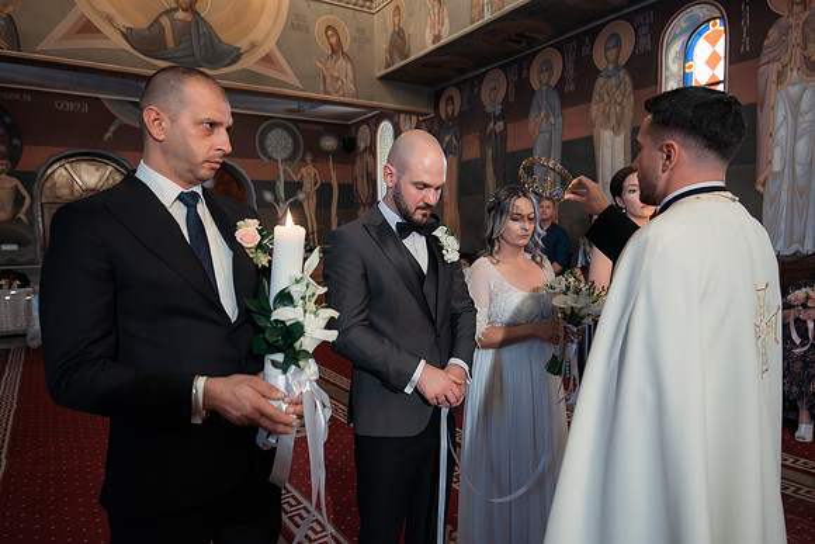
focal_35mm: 23
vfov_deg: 55.5
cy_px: 272
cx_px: 408
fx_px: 517
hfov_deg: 76.5
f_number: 2.8
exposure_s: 1/200
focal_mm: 22
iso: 3200
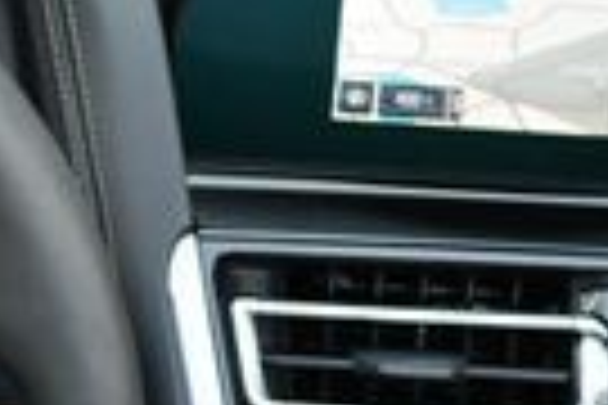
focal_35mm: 228
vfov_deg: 6.0
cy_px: 522
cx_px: 54
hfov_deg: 9.0
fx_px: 3850
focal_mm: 24
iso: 560
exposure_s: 1/250
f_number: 3.8
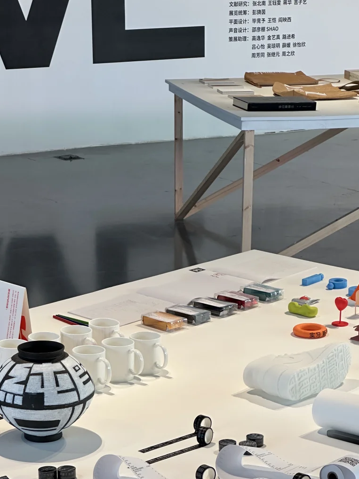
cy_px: 327
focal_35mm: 109
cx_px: 168
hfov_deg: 13.6
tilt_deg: -14.0
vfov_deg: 18.0
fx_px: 1507
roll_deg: +0.6
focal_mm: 9
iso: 125
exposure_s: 1/99
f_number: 2.8
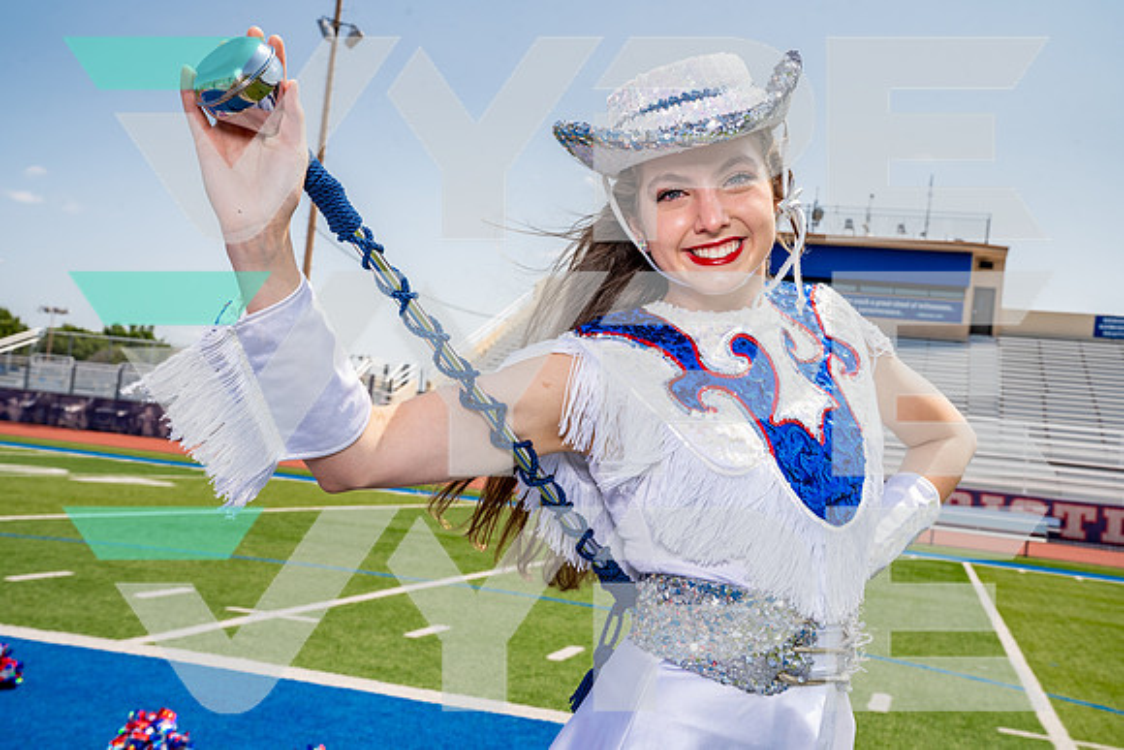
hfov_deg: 45.4
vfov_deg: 31.2
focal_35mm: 43
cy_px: 375
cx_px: 562
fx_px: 1343
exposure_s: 1/250
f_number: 11
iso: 200
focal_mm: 43
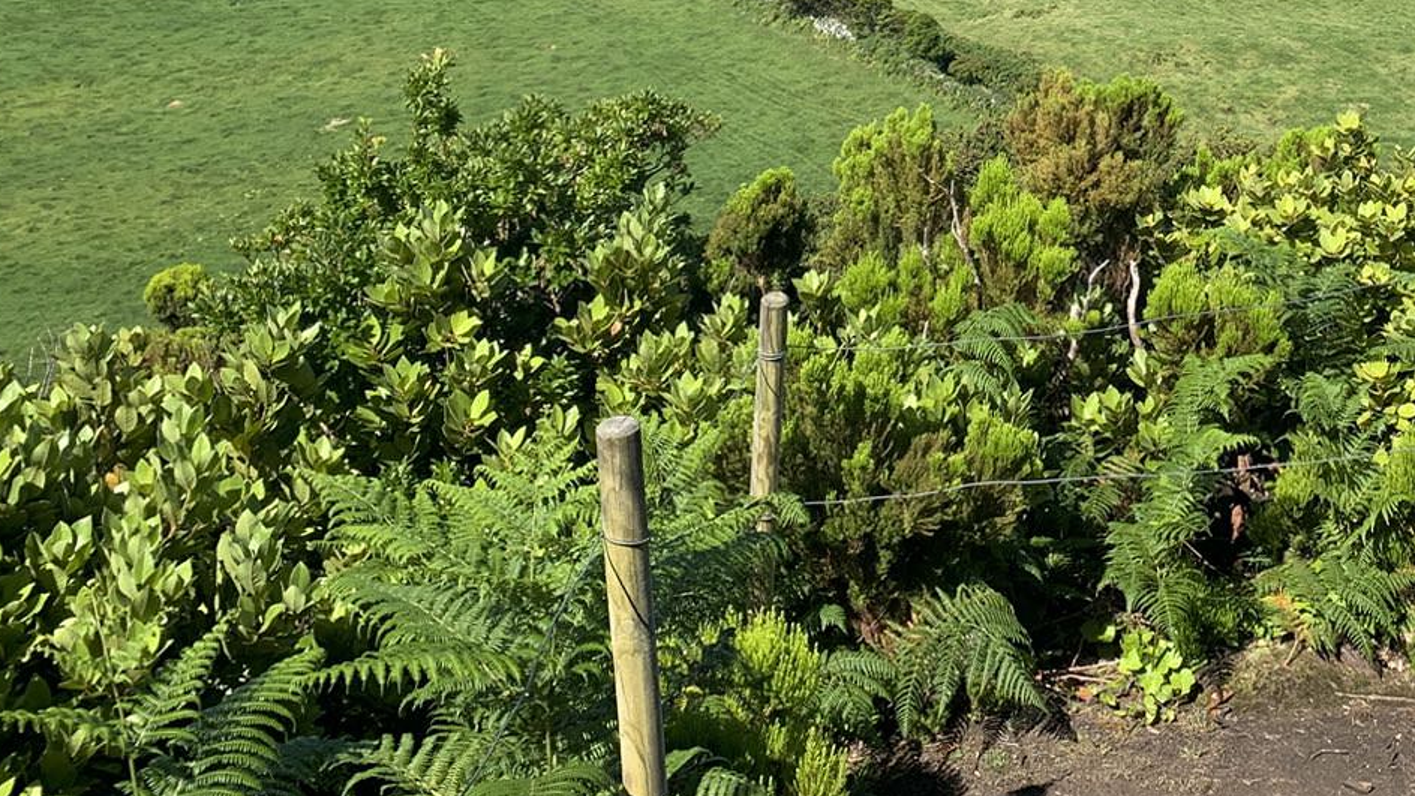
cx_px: 1189
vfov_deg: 18.9
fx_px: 2251
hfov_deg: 33.6
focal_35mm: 60
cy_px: -183
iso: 25
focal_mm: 4.25
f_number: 1.8
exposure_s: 1/1779
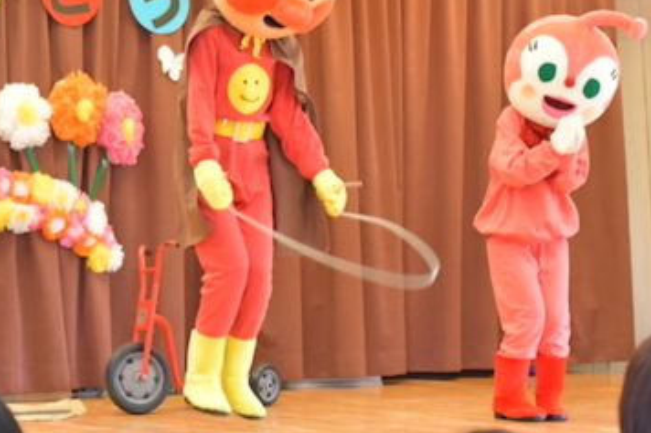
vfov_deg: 11.1
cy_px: 199
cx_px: 302
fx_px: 2223
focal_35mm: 123
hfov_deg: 16.7
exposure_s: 1/250
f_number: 4.5
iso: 6400
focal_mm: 38
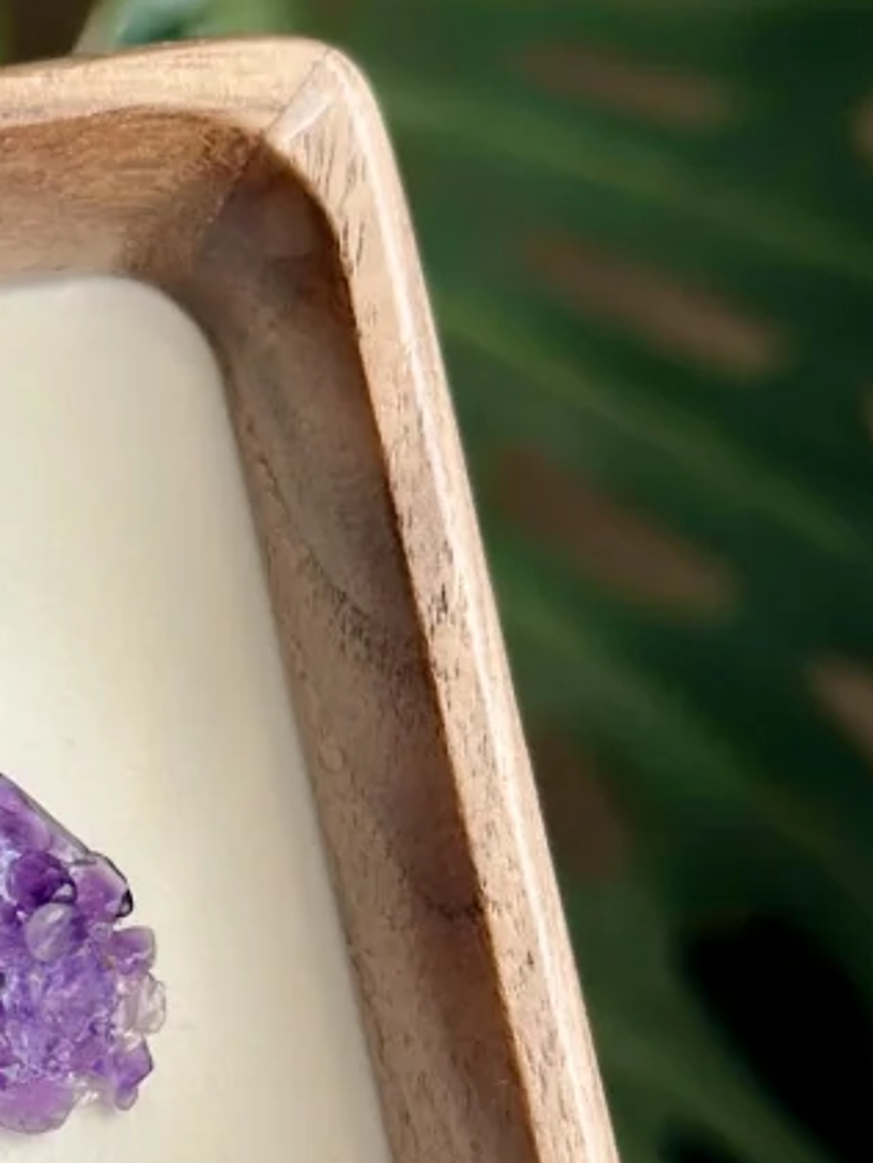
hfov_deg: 8.8
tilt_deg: -15.6
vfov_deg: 11.9
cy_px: 1188
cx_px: -558
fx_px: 5512
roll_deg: +6.5
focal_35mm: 164
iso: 64
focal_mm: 6.86
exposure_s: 1/148
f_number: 1.78
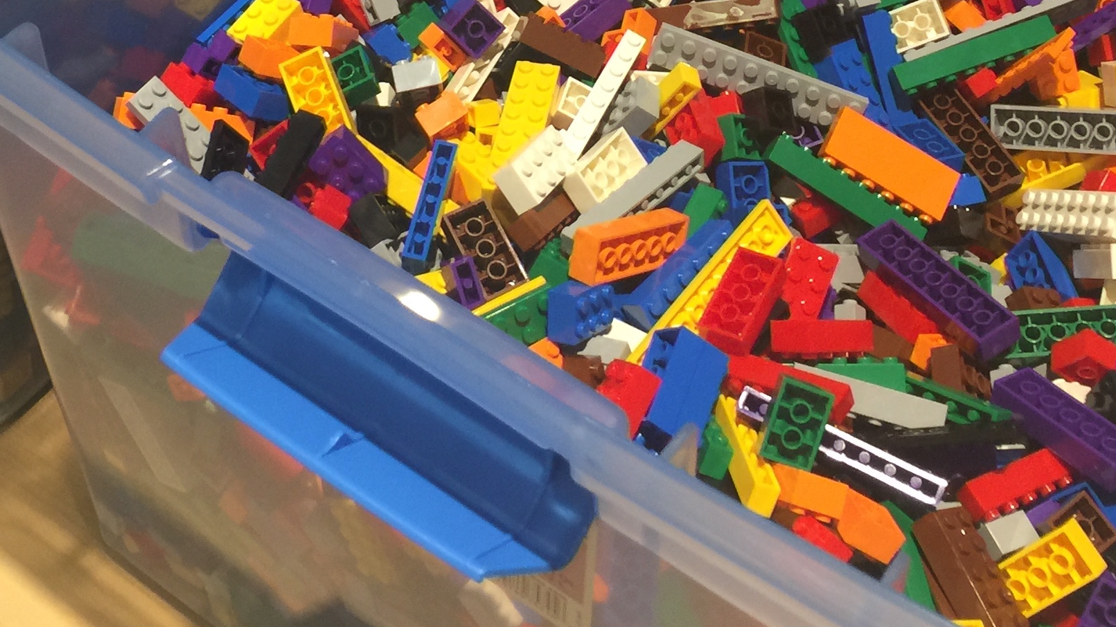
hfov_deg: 32.8
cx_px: 466
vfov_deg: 17.9
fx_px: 1894
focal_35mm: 64
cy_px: -119
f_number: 2.2
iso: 50
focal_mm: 4.15
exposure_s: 1/15
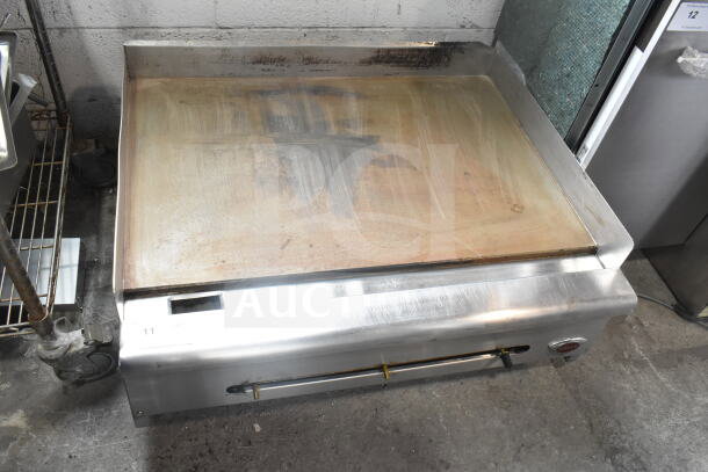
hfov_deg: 61.9
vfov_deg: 43.6
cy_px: 236
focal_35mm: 30
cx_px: 354
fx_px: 590
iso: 1600
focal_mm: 20
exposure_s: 1/200
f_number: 7.1
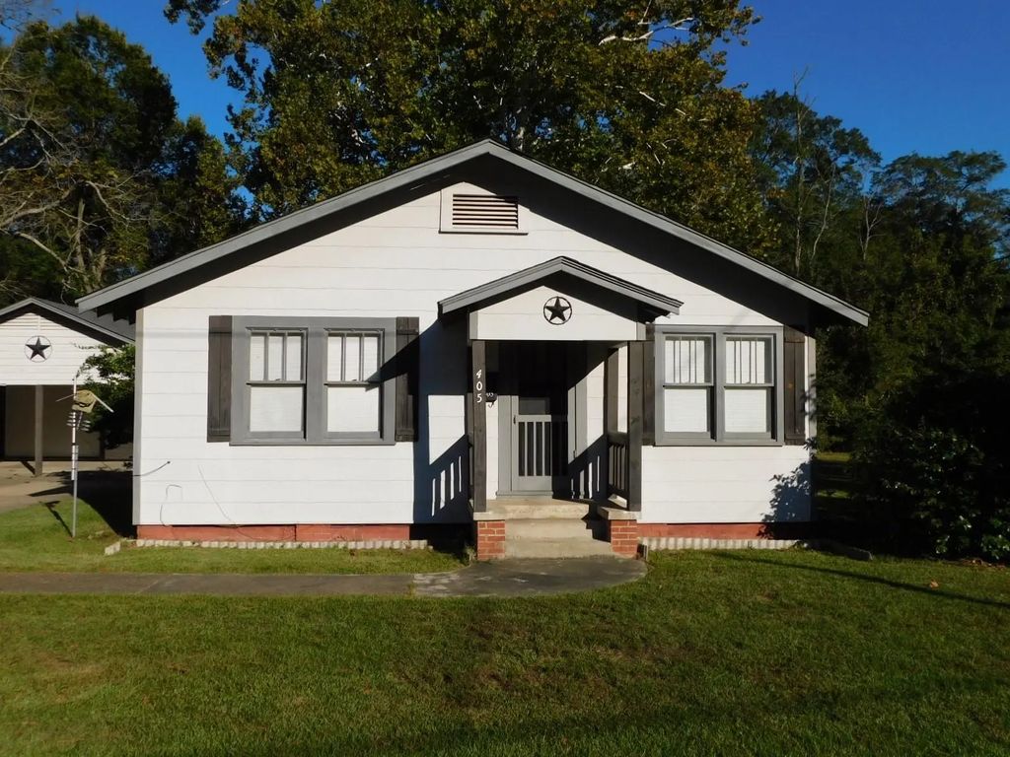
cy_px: 378
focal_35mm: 30
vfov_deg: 46.8
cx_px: 505
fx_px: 875
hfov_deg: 60.0
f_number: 6.4
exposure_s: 1/800
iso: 125
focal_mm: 5.3
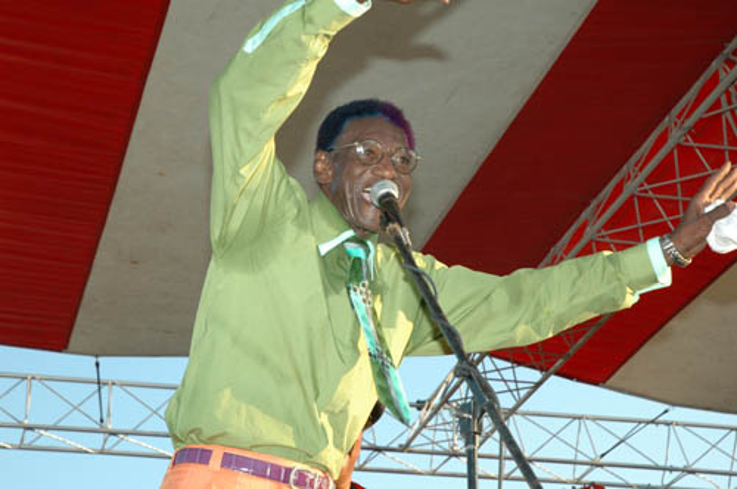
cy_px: 244
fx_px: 1717
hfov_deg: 24.2
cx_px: 368
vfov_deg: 16.2
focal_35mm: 84
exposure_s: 1/180
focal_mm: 56
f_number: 6.7
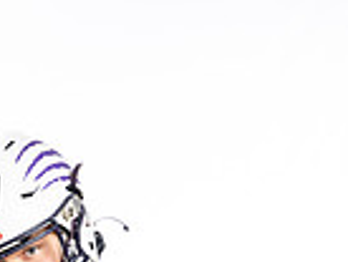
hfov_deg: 10.3
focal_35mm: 191
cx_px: -3
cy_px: 562
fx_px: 1923
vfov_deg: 7.4
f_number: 8
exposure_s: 1/250
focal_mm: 61
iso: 800
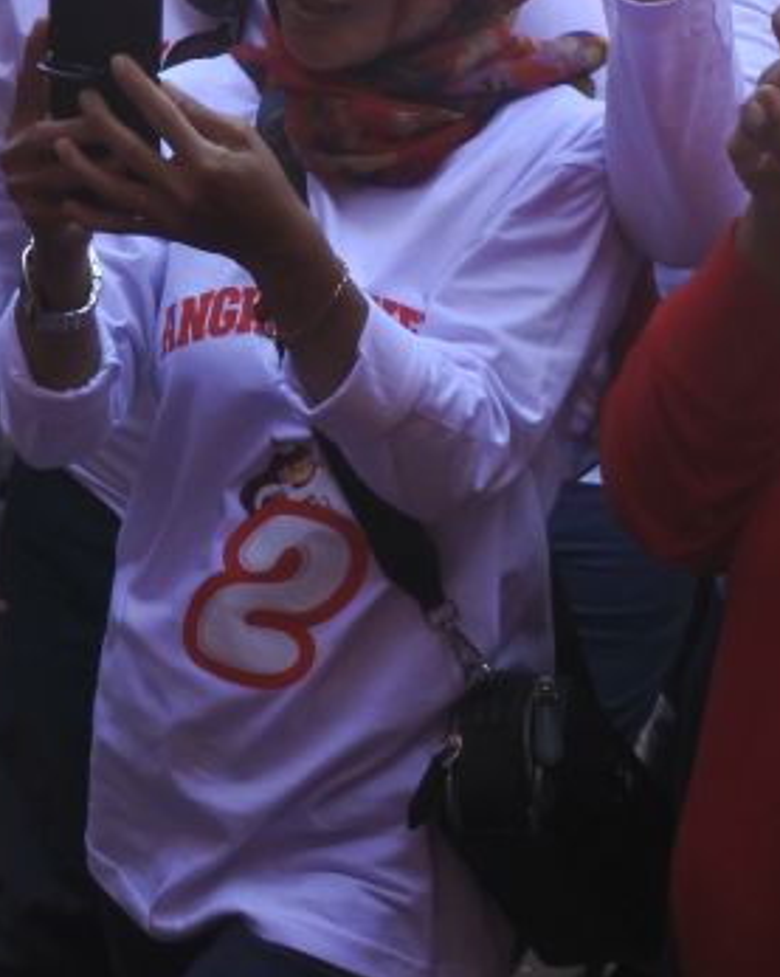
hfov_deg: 13.2
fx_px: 3265
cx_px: -234
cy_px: -53
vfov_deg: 16.6
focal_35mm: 113
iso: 360
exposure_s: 1/125
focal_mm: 11.4
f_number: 7.1
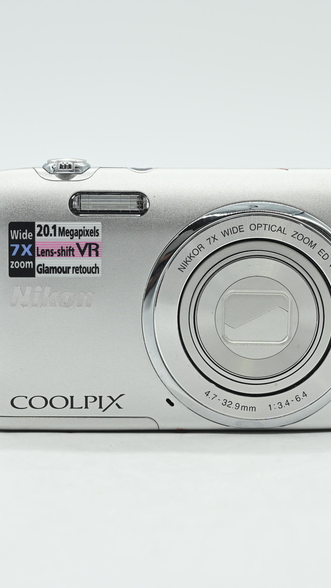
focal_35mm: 79
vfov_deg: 26.8
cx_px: 164
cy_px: 294
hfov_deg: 15.3
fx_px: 1232
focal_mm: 50
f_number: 11
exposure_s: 1/250
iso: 1600
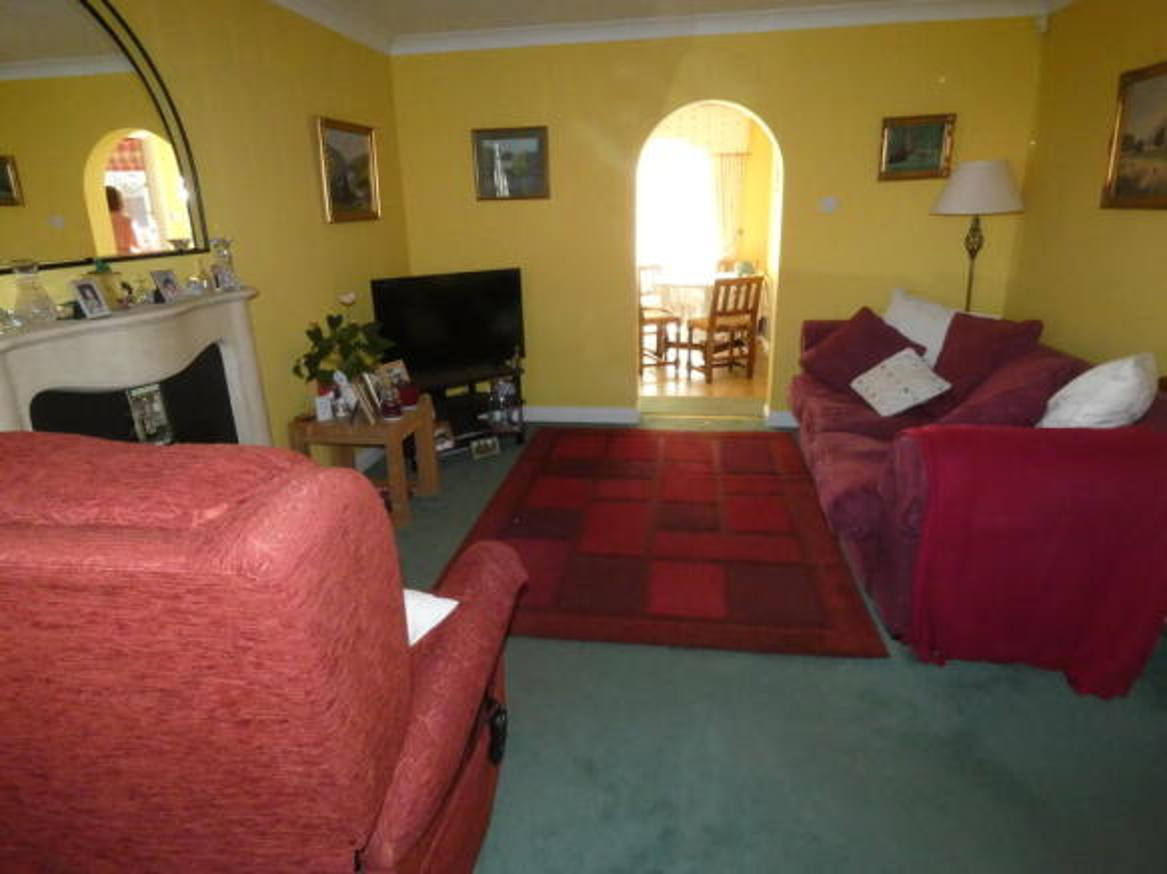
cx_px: 584
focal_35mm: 20
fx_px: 674
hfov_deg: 81.8
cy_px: 437
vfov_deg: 66.0
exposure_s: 1/60
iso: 800
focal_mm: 3.6
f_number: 7.1
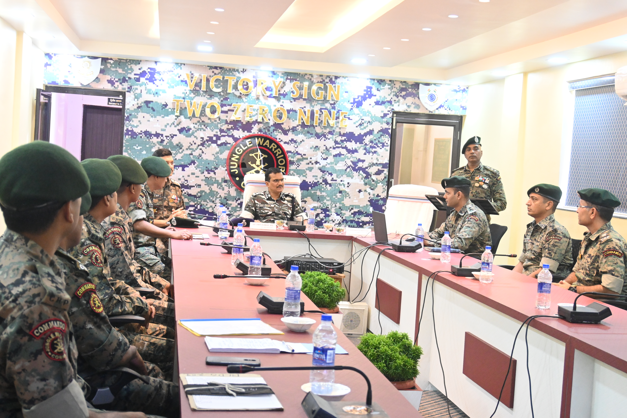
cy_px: 209
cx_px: 314
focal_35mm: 50
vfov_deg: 27.3
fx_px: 862
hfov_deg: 40.0
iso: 3200
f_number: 5
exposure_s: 1/80
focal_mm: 33
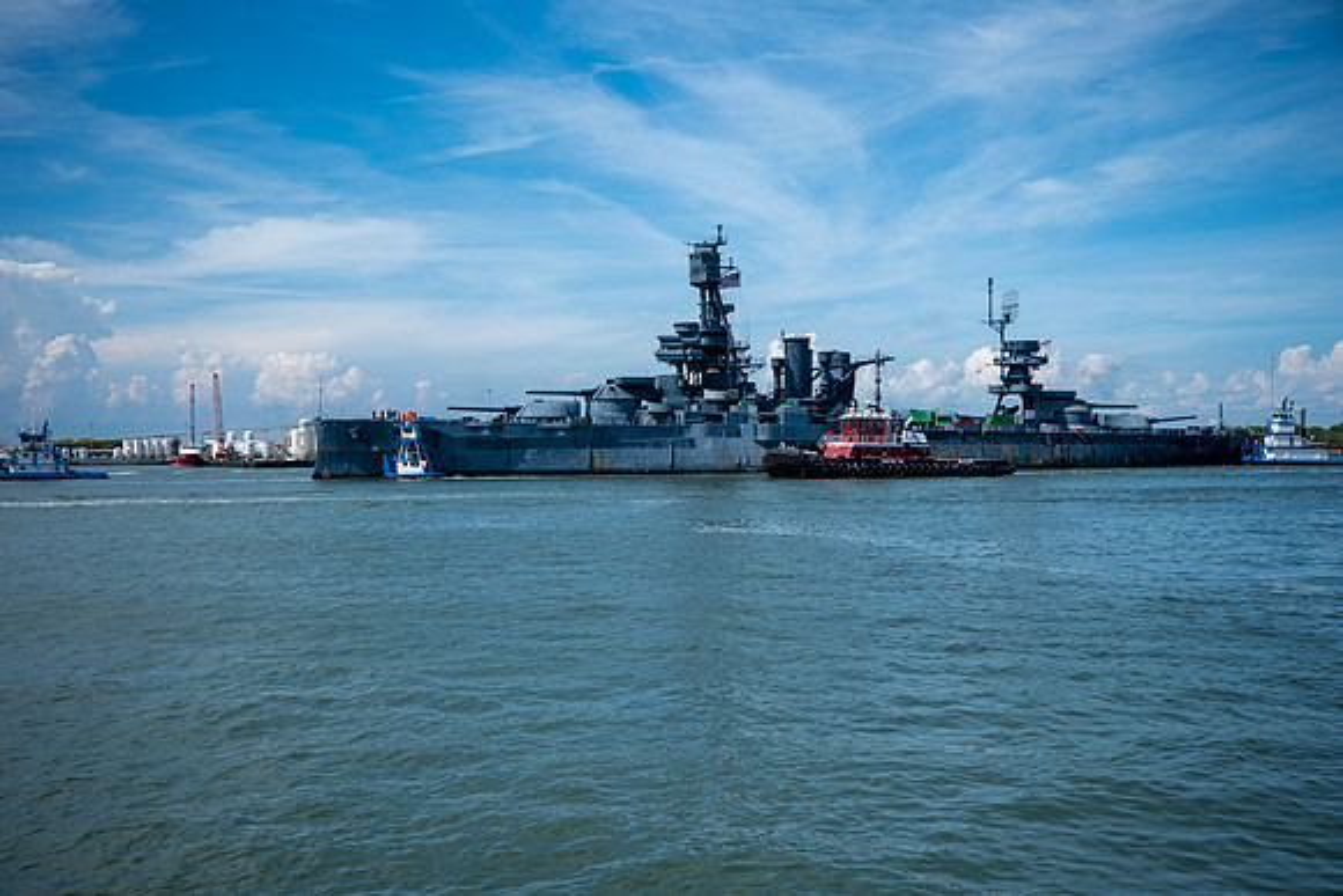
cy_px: 448
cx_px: 672
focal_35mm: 39
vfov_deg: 34.2
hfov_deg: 49.5
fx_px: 1455
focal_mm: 26
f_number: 4
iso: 160
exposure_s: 1/2200
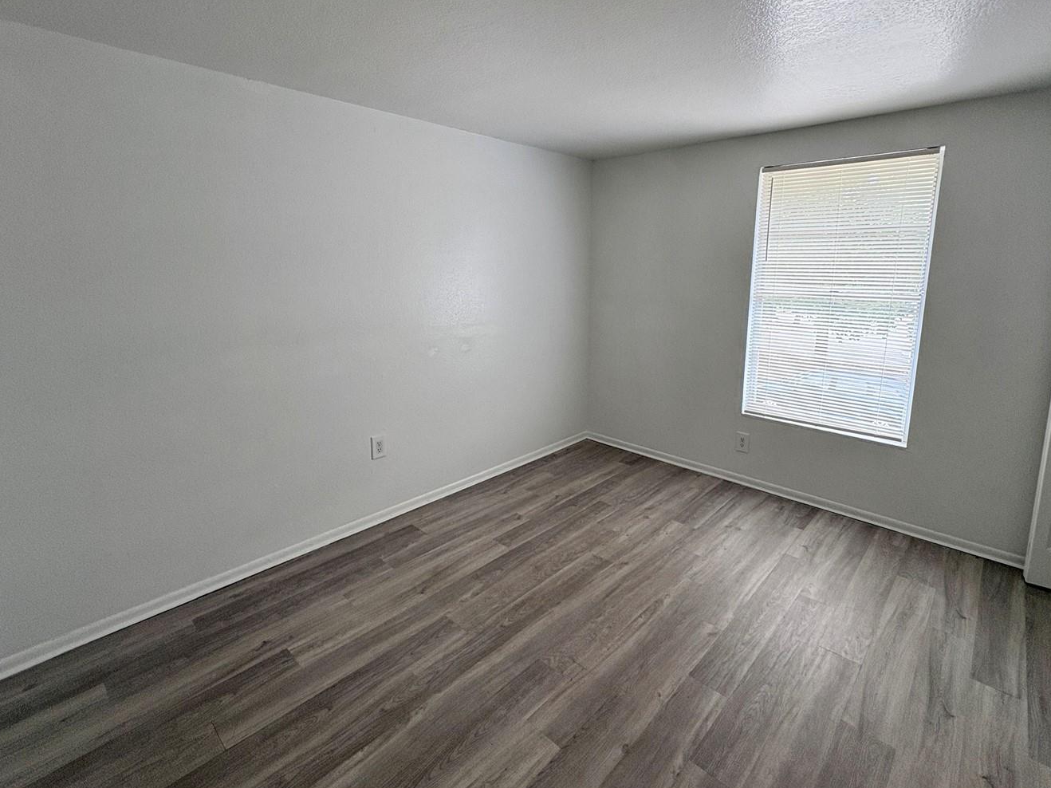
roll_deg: +0.4
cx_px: 549
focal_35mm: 17
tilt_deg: -9.9
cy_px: 346
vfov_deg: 74.4
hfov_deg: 91.0
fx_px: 516
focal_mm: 2.22
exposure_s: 1/99
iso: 80
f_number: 2.2
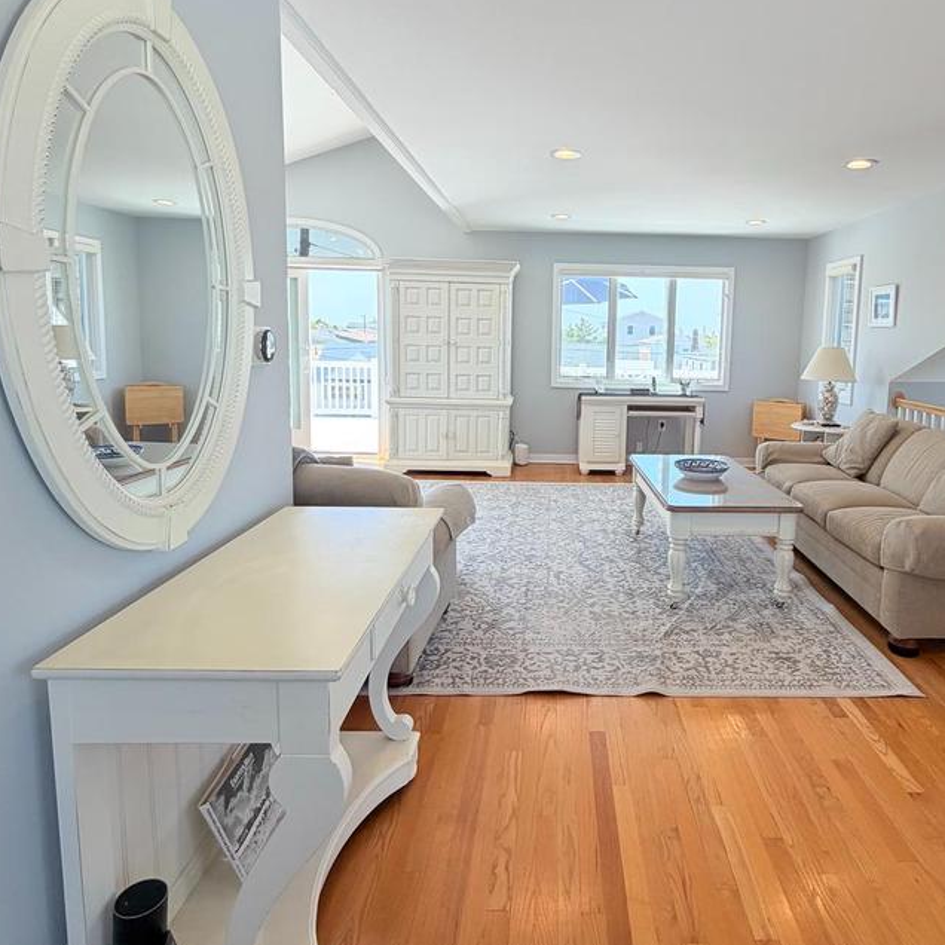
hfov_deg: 71.5
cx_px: 563
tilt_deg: -8.0
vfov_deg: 71.9
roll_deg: -0.8
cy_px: 415
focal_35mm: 21
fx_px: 649
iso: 50
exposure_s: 1/124
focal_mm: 2.22
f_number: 2.2
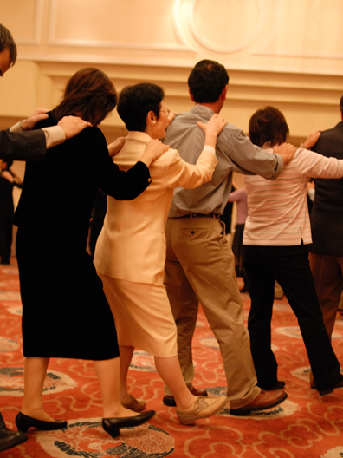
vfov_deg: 38.8
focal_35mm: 49
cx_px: 166
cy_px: 265
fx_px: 647
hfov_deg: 29.7
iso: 800
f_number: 2
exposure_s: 1/100
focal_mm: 28
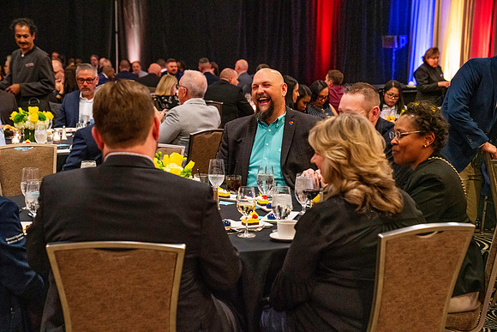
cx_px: 248
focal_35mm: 70
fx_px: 967
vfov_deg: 19.5
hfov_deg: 28.8
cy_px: 166
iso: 16000
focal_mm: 70
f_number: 4.5
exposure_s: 1/125
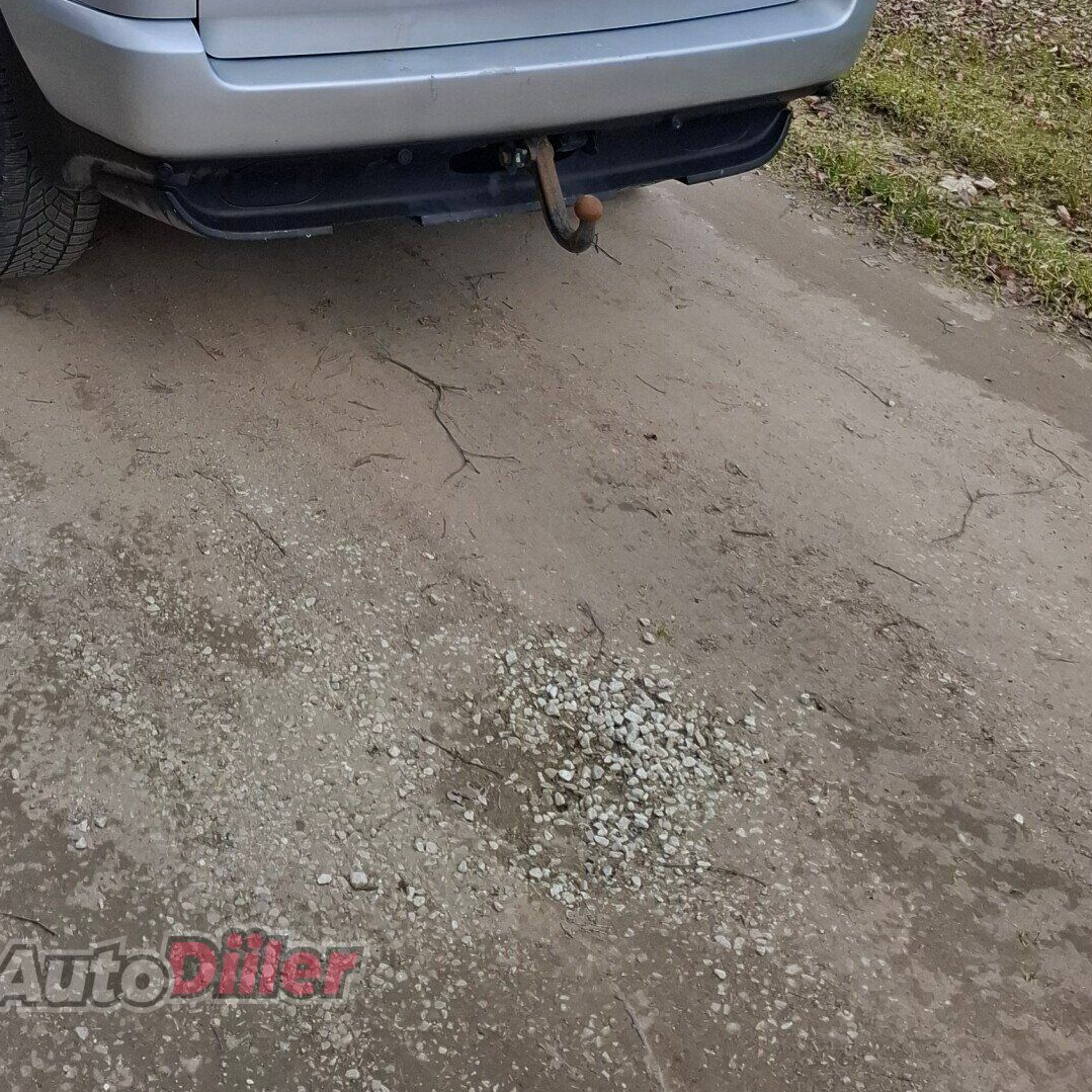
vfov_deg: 29.9
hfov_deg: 33.4
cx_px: 170
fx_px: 1749
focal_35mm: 49
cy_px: -201
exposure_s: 1/1144
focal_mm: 5.54
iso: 50
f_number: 1.8
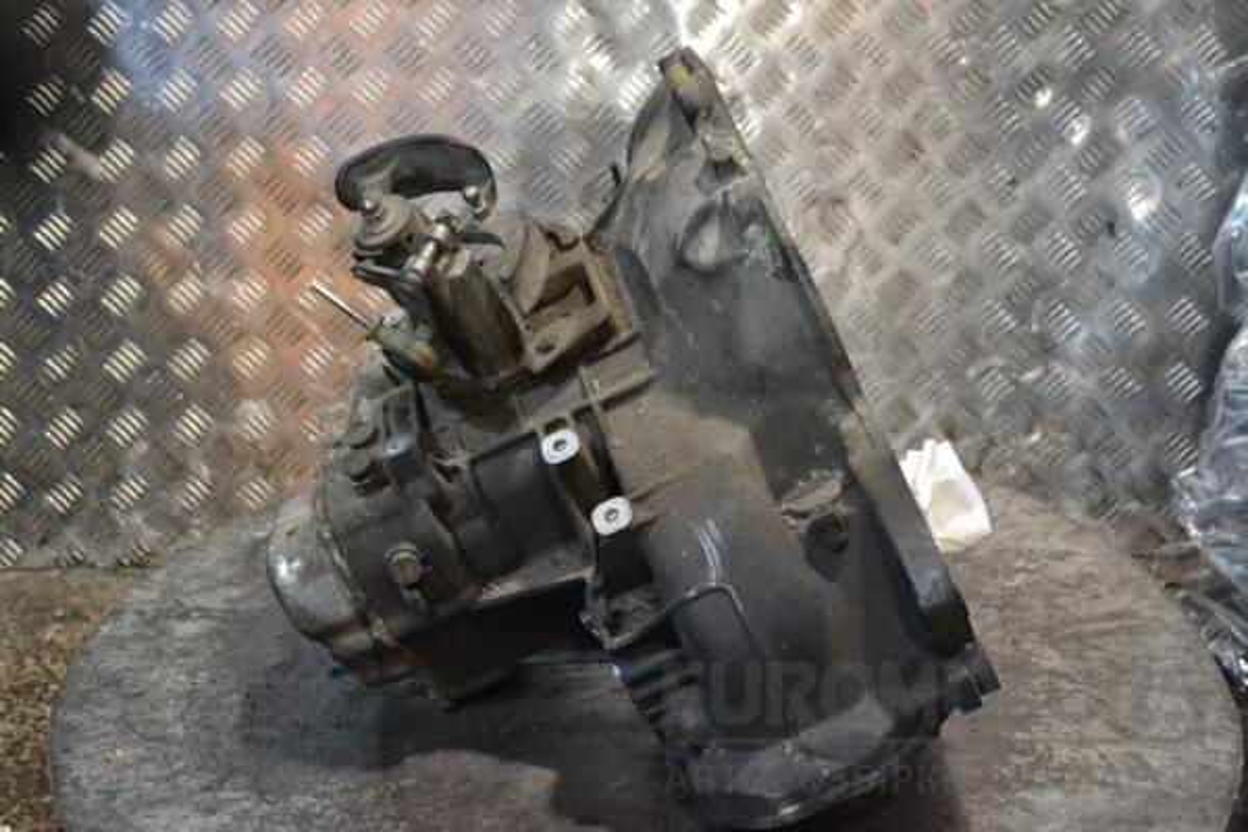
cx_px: 624
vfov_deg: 28.1
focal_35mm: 48
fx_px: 1664
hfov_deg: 41.1
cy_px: 416
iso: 3200
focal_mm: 32
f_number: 5.6
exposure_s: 1/125
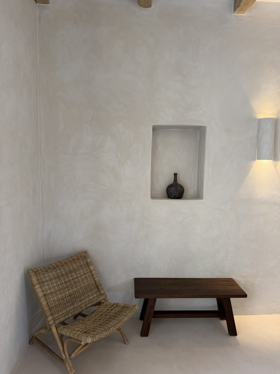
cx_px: 140
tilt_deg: -4.5
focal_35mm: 24
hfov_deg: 56.8
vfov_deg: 71.6
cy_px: 187
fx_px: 259
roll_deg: -0.1
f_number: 1.78
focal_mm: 6.76
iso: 160
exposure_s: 1/50
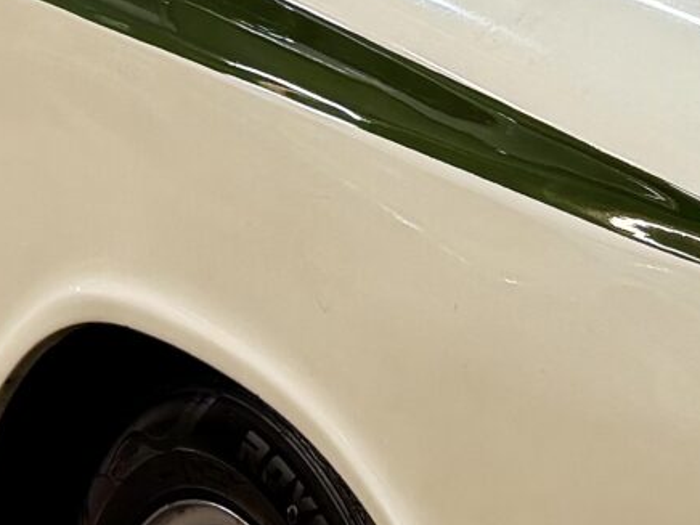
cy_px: 88
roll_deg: -0.2
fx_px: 2851
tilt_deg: -13.3
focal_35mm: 141
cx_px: 801
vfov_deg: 10.5
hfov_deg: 13.7
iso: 200
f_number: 1.78
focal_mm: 6.76
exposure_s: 1/50
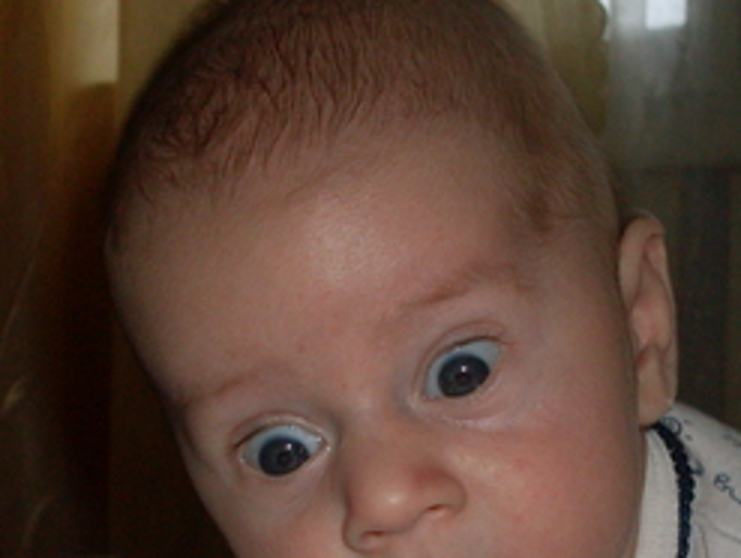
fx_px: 2337
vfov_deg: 13.4
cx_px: 399
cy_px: 608
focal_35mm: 109
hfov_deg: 18.0
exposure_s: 1/45
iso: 100
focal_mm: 8.1
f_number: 3.1
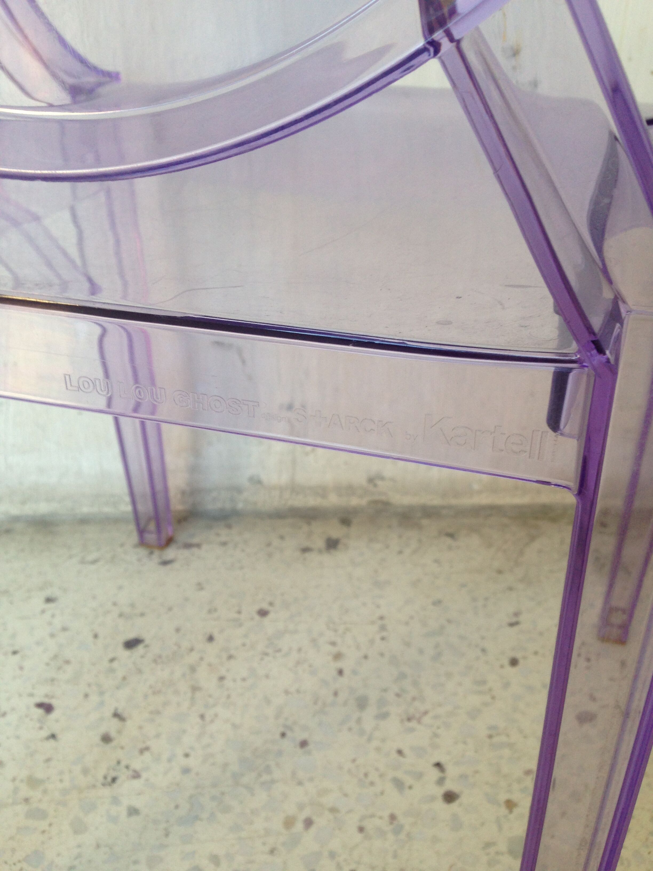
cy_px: 436
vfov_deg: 55.4
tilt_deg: -30.5
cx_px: 326
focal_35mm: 33
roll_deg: +2.6
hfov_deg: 42.9
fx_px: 830
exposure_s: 1/40
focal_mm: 4.12
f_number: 2.4
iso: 50
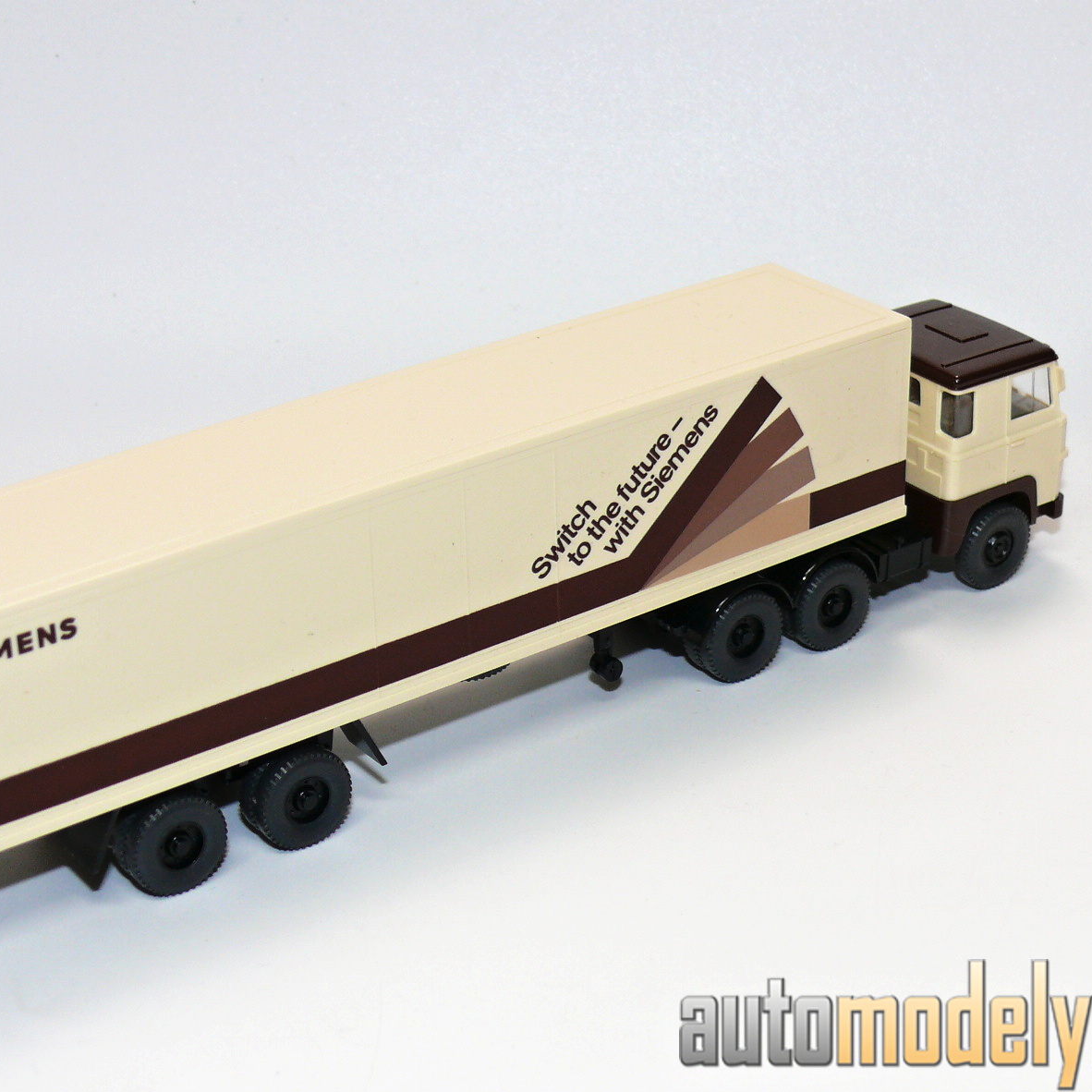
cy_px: 547
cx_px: 467
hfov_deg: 23.7
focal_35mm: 73
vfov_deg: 23.7
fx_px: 2605
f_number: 4
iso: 100
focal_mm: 10.1
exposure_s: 1/30
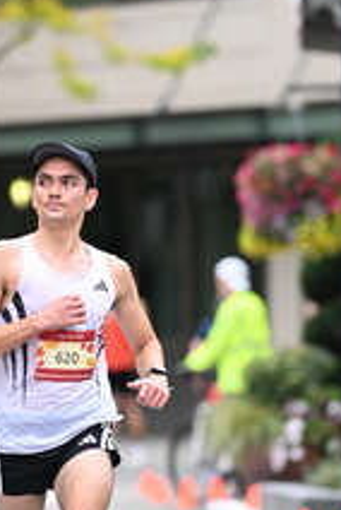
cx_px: 119
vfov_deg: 4.0
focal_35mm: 518
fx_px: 7335
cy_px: 279
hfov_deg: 2.7
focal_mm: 200
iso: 1600
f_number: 2.8
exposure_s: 1/800
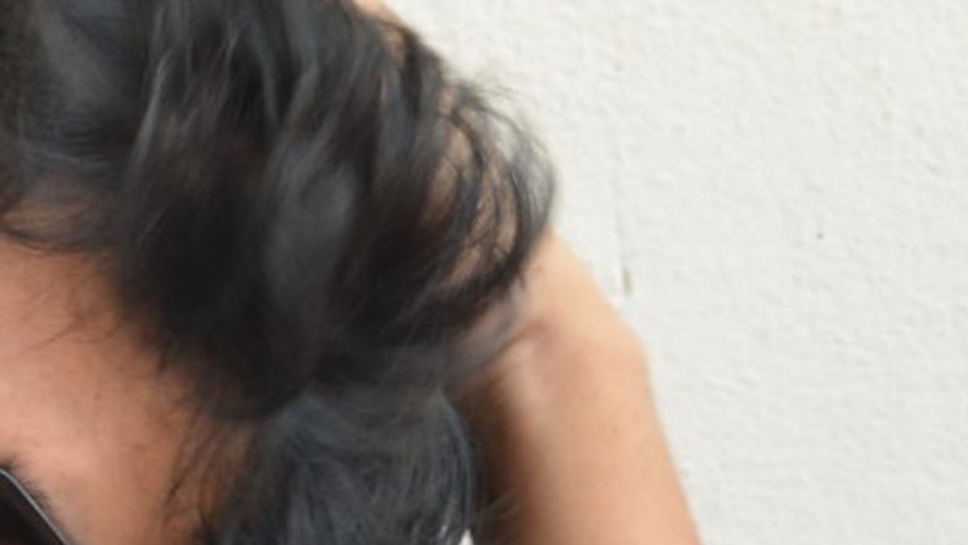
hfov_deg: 5.2
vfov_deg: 3.0
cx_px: -102
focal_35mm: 411
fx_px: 10548
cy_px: 532
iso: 500
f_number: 5.6
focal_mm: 75
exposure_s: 1/125
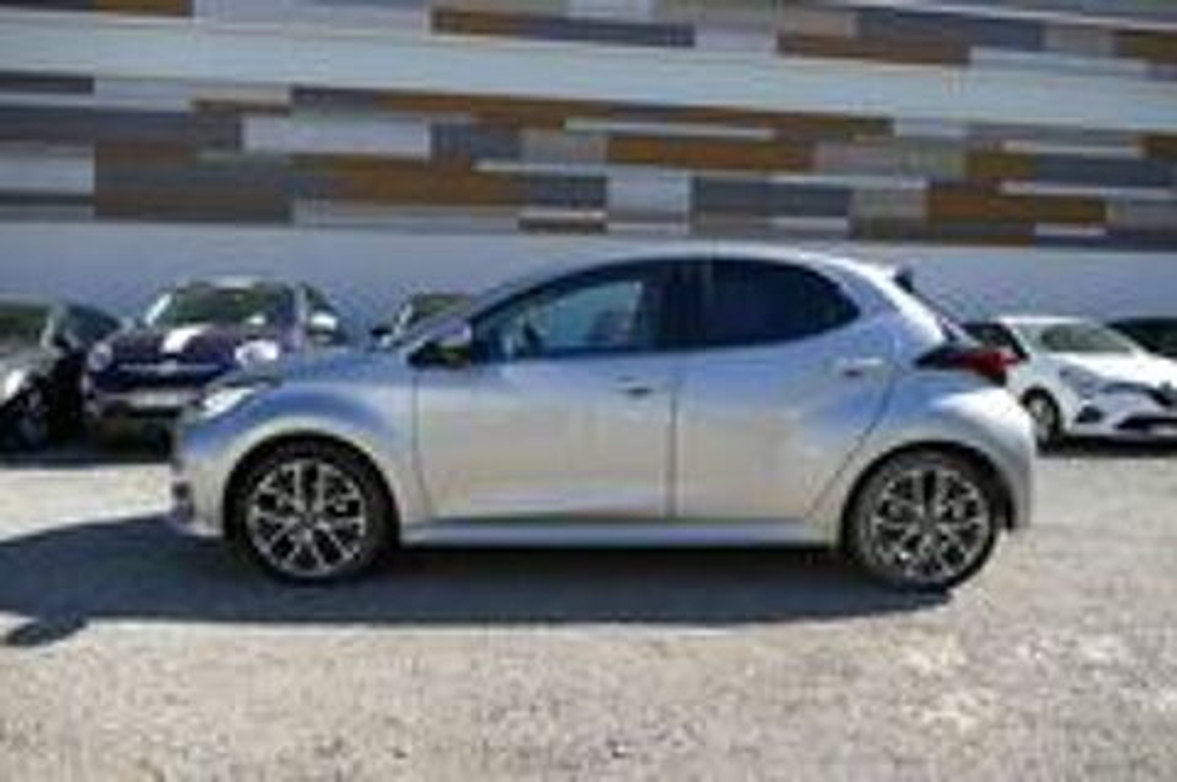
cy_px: 391
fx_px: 817
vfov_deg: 51.2
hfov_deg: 71.6
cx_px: 588
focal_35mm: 25
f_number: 2.8
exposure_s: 1/1000
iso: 125
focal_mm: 9.12
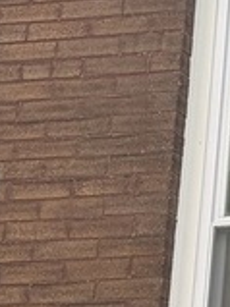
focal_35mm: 177
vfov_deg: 11.2
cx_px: 622
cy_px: 100
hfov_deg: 7.6
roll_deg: +1.7
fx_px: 1570
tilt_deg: +22.2
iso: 50
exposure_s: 1/1263
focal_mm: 5.96
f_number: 1.6
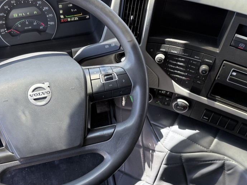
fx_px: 357
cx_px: 109
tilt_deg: -59.6
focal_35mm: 50
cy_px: 101
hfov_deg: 38.1
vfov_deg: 29.1
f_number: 1.78
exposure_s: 1/290
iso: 100
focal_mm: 6.76
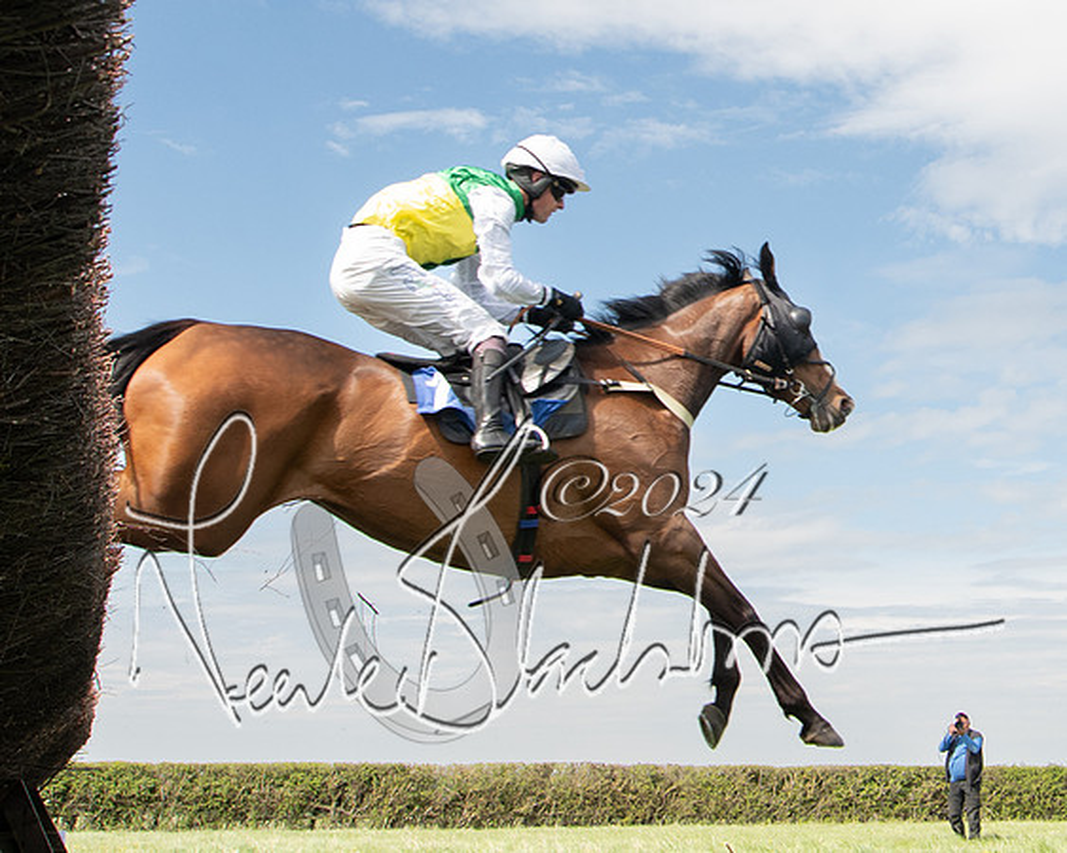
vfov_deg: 29.6
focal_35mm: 51
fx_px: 1598
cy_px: 274
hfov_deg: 35.1
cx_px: 930
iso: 800
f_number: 8
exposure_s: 1/1100
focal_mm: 20
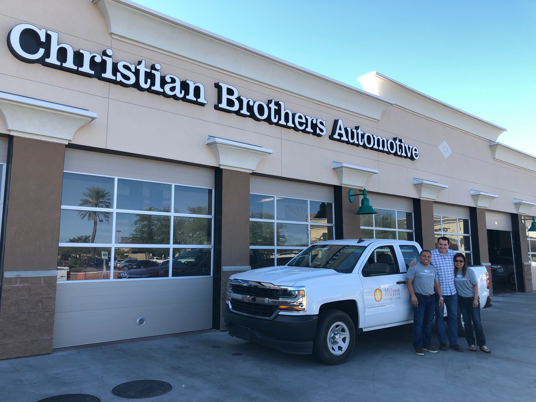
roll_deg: +0.9
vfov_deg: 49.7
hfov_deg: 63.4
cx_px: 268
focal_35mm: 28
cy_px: 201
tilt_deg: +6.2
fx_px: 434
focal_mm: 3.99
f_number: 1.8
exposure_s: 1/369
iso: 20
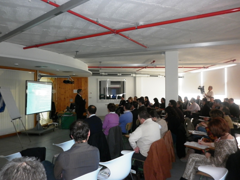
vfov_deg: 49.8
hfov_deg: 63.4
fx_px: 194
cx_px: 120
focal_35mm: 28
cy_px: 90
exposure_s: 1/30
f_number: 2.8
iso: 200
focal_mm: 5
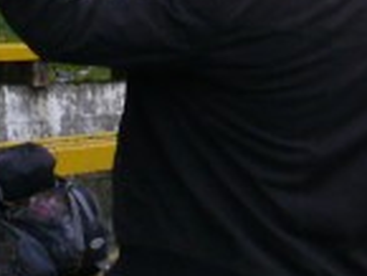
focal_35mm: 154
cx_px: 413
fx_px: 1634
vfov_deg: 9.4
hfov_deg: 12.6
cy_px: -116
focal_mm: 7.4
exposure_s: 1/125
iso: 200
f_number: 2.8
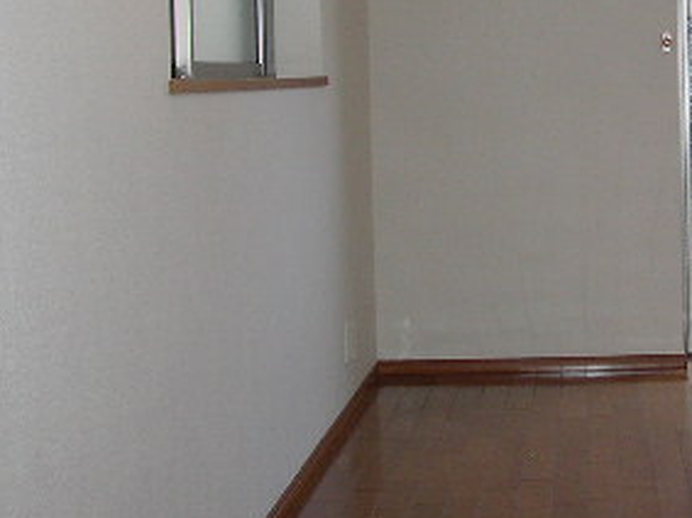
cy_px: 95
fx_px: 1718
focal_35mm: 86
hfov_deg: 22.3
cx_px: 599
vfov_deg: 17.0
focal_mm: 5.8
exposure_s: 1/48.3
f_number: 2.9
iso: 94
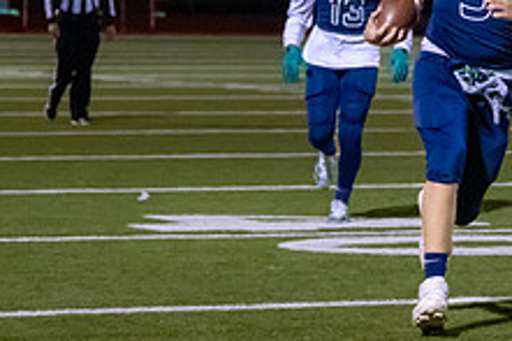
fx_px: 4619
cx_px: 610
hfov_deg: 6.3
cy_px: 77
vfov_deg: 4.2
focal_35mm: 325
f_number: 2.8
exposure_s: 1/1250
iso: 6400
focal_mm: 70
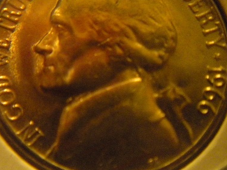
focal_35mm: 51
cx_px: 67
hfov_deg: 36.9
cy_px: 54
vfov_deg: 28.3
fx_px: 334
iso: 800
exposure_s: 1/21.6
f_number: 3.1
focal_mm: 6.3
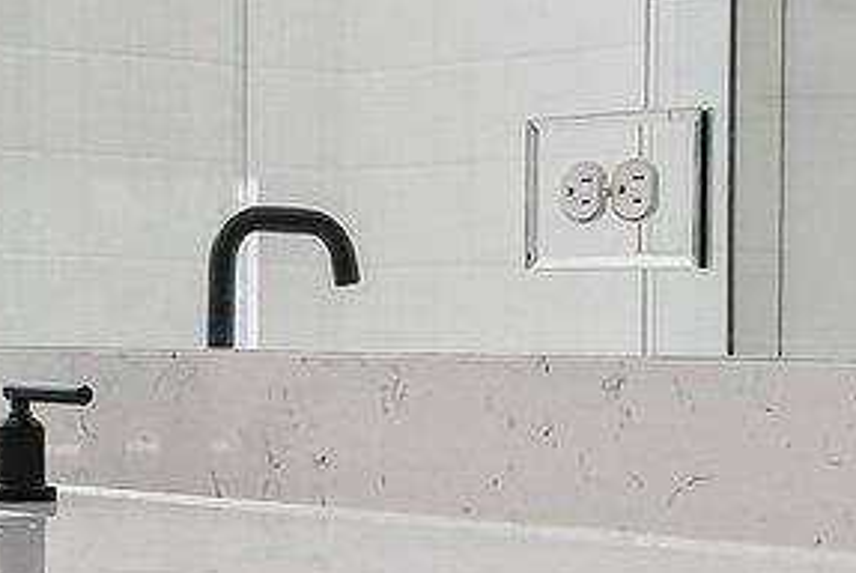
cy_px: 49
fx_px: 2798
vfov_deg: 11.6
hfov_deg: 16.6
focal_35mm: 118
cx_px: -188
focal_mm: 11
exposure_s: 1/250
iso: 400
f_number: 8
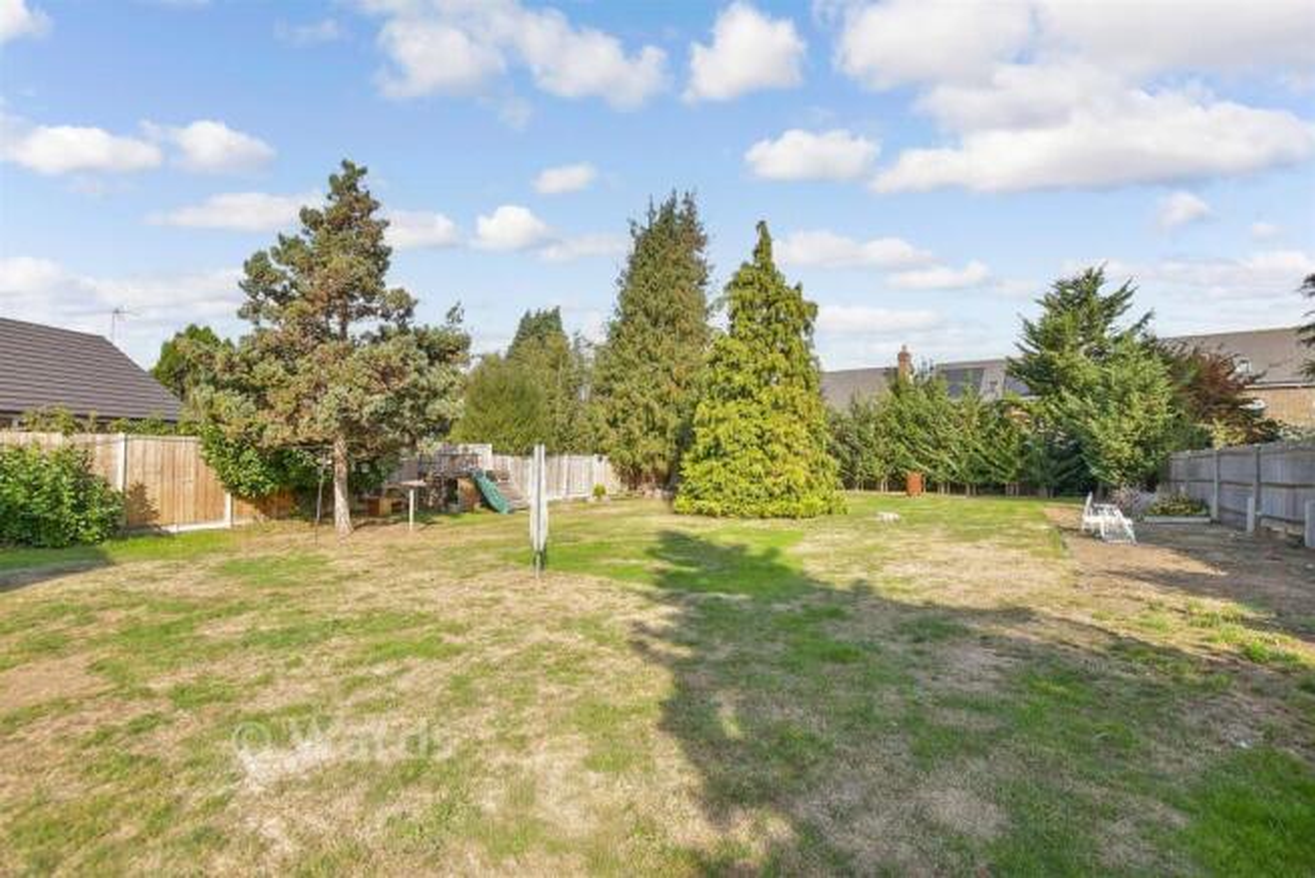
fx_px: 548
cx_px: 658
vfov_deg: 77.4
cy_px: 439
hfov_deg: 100.4
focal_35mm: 15
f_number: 8
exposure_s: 1/500
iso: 320
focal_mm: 10
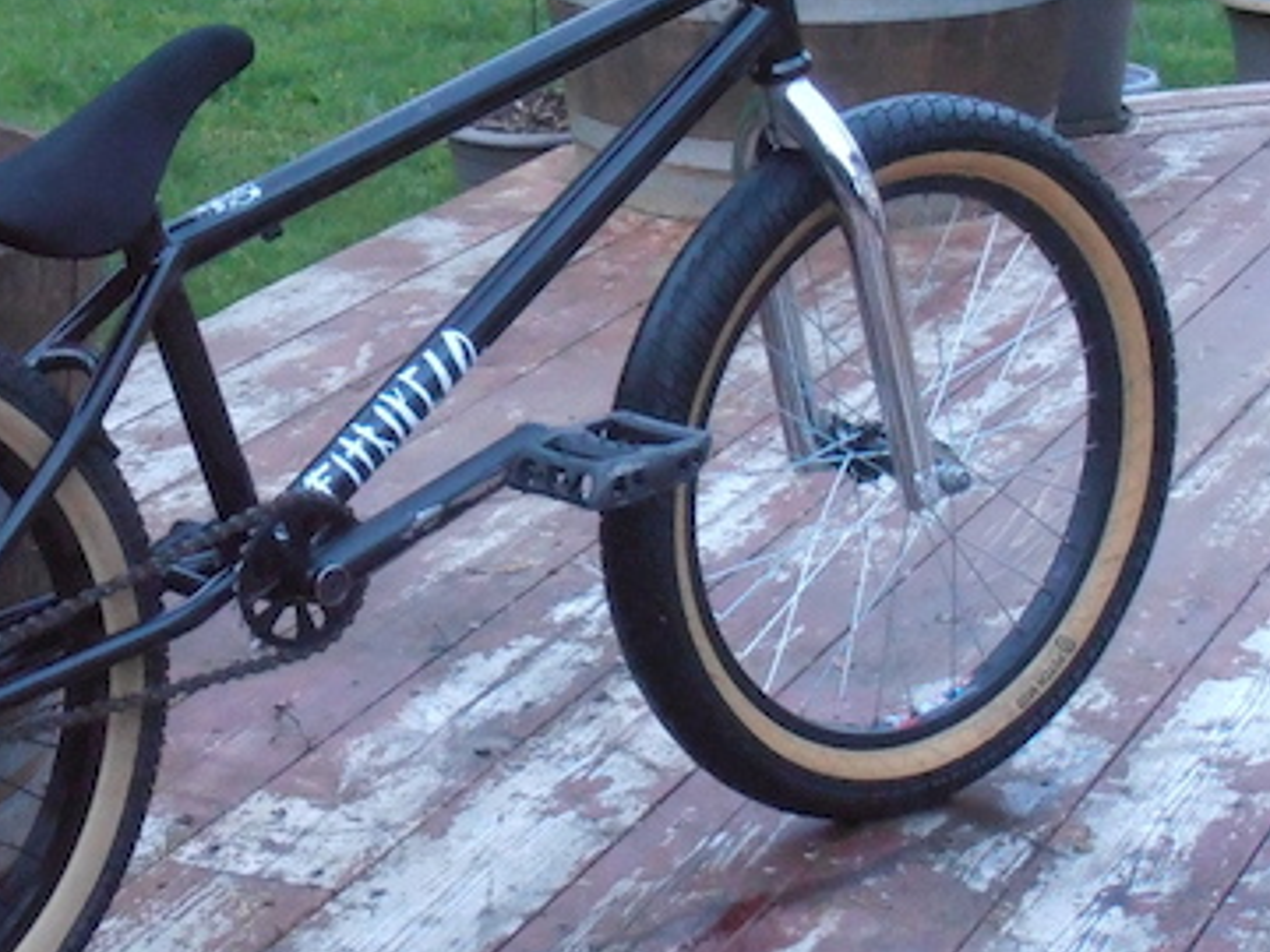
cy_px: 367
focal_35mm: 125
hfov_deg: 15.6
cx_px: 173
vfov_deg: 11.9
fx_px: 4586
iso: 400
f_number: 4.2
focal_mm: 7.87
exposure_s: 1/2
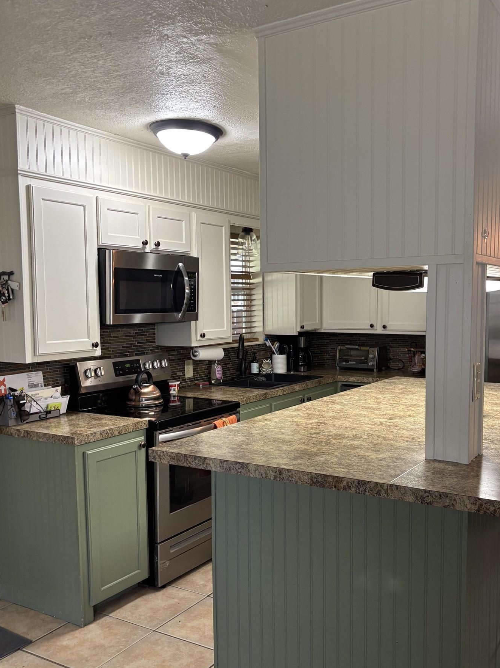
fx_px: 655
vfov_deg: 53.9
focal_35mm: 34
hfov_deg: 41.7
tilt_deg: -5.0
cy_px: 356
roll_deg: +0.0
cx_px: 277
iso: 200
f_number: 1.6
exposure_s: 1/60
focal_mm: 5.96
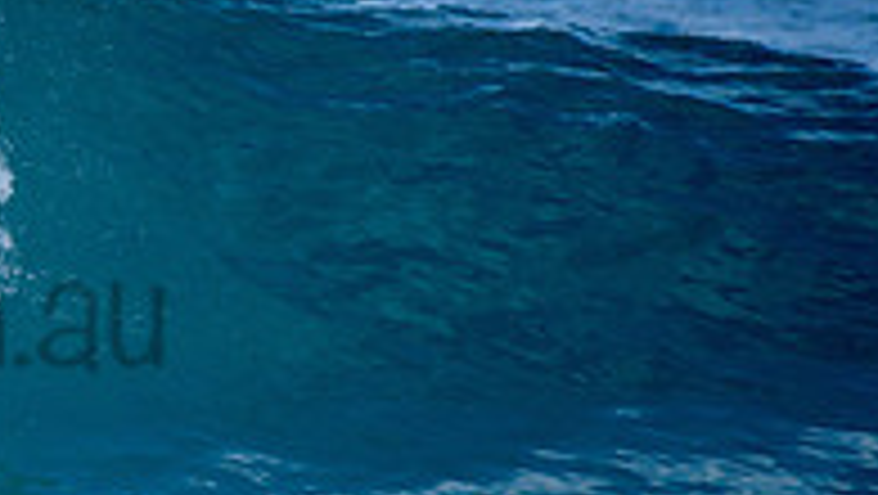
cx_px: -395
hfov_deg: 1.3
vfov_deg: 0.7
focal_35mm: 1701
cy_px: 205
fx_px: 39628
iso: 250
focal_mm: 500
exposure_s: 1/2000
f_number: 5.6
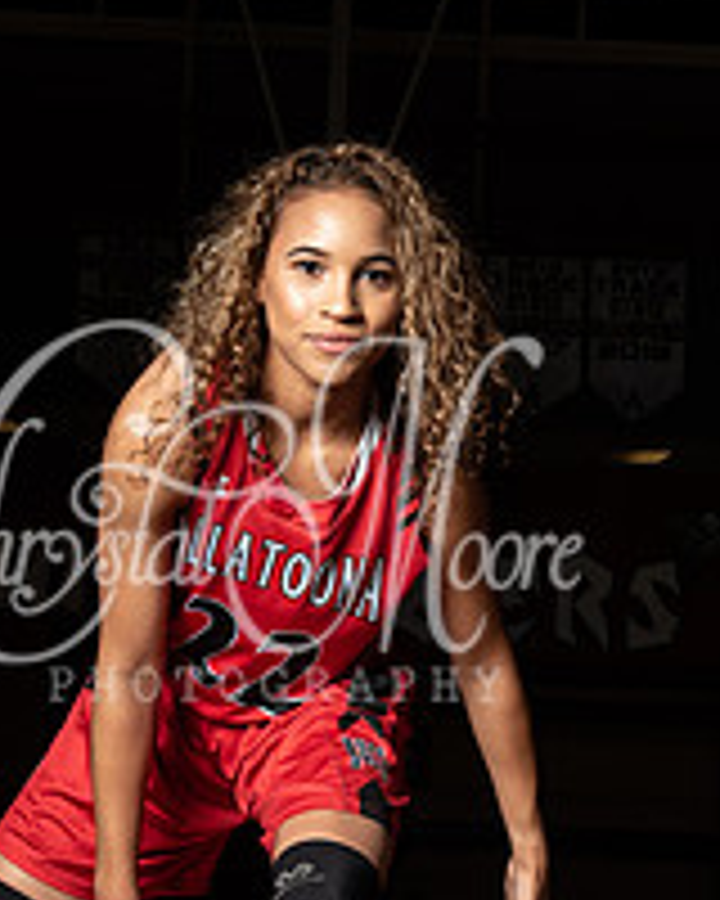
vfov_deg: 16.3
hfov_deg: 13.1
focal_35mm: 118
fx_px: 3143
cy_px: 477
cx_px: 315
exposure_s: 1/200
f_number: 14
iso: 320
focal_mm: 56
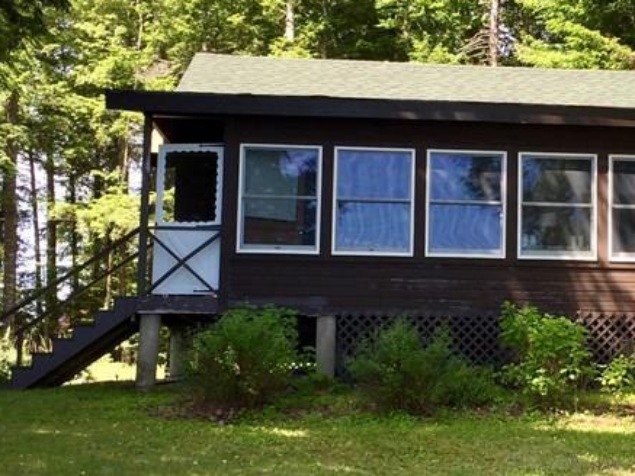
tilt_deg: +7.1
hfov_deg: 27.9
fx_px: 1248
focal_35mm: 68
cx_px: 519
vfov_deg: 21.6
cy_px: 292
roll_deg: -2.0
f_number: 2.2
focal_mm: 4.15
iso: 32
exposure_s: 1/353
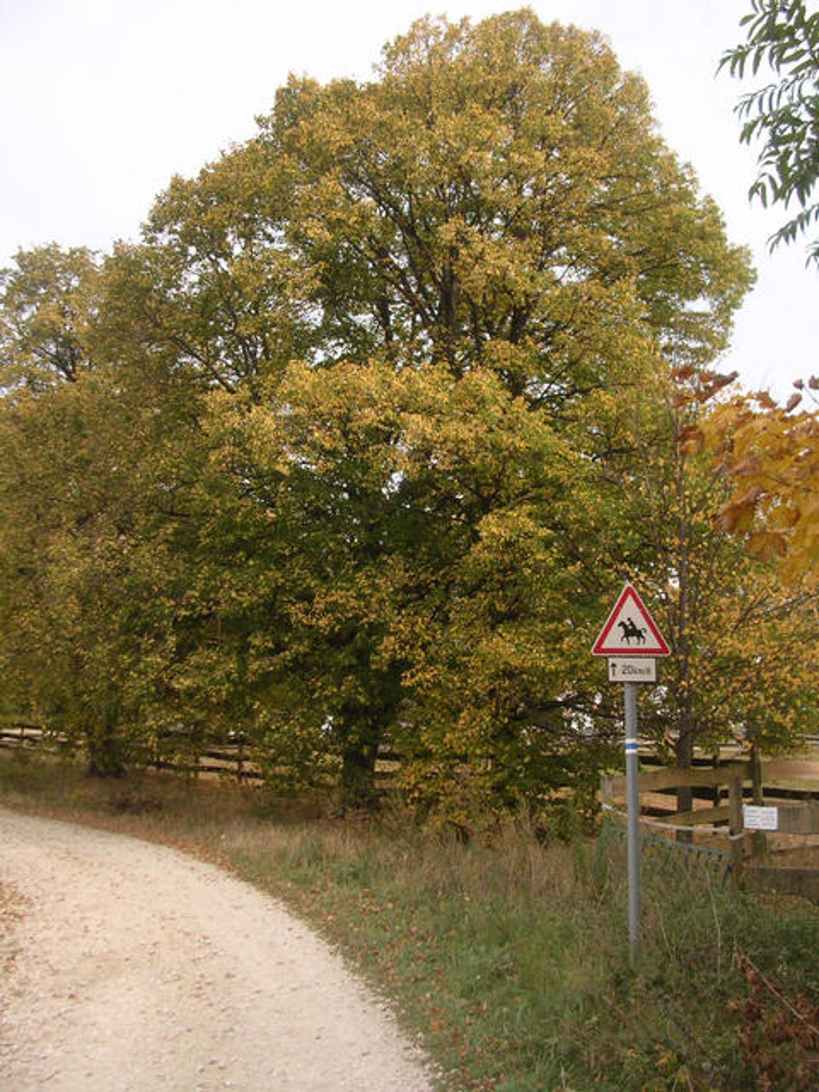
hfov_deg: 37.7
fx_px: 1199
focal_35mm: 38
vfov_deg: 49.0
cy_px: 546
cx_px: 410
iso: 100
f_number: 2.8
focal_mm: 5.8
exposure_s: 1/317
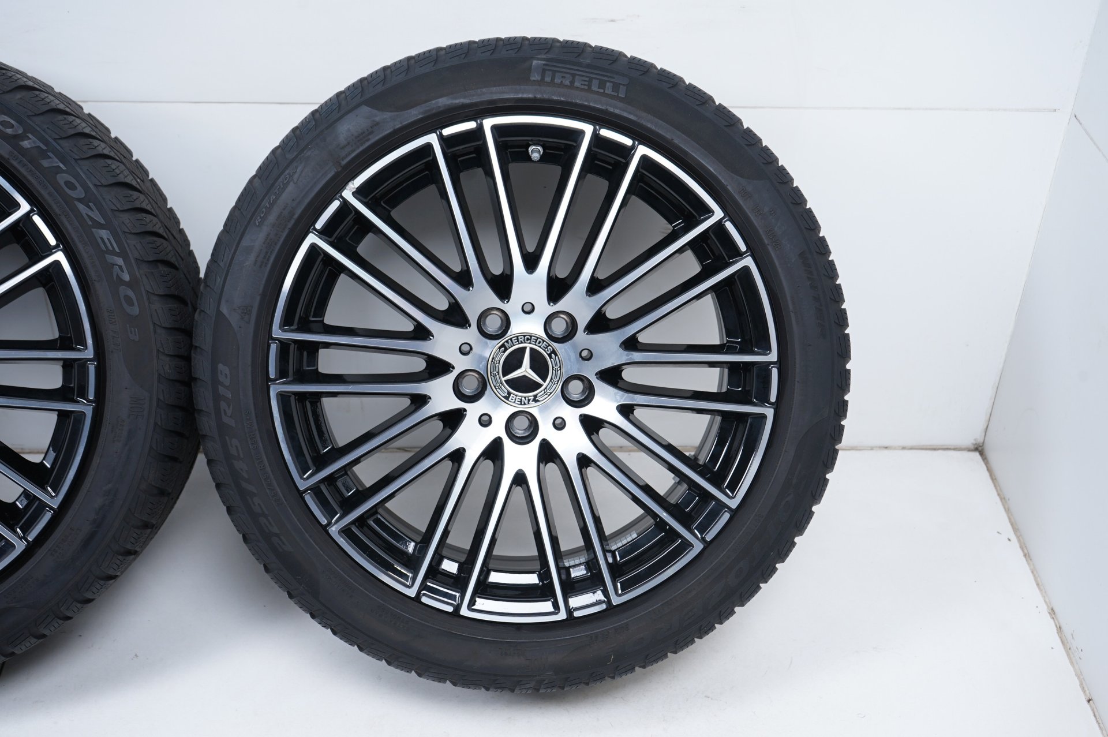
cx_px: 554
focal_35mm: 43
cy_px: 368
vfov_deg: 31.1
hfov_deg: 45.5
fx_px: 1322
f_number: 7.1
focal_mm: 43
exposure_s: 1/125
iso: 250
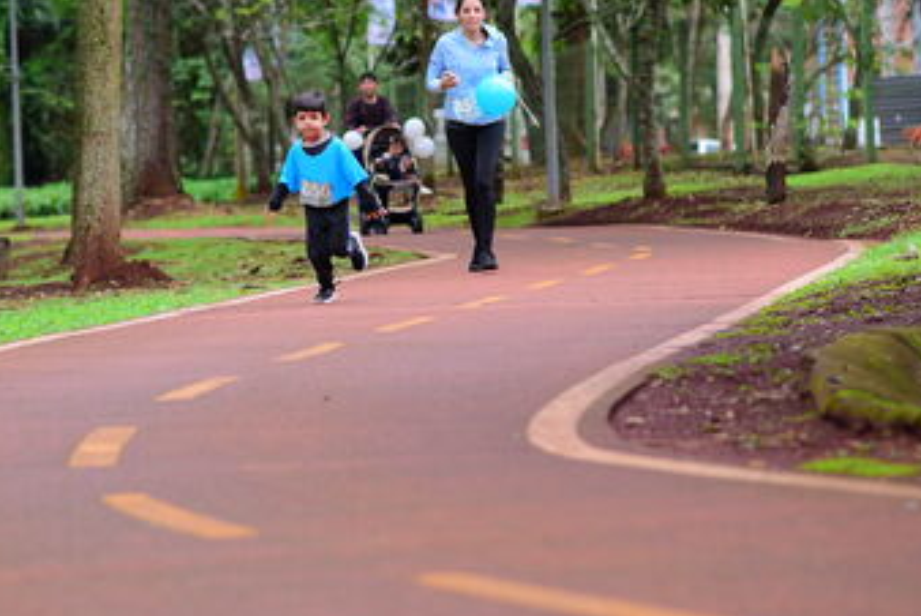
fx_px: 3866
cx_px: 357
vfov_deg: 9.1
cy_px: 173
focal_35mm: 151
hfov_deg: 13.6
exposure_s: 1/320
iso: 500
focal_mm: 85
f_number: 2.8
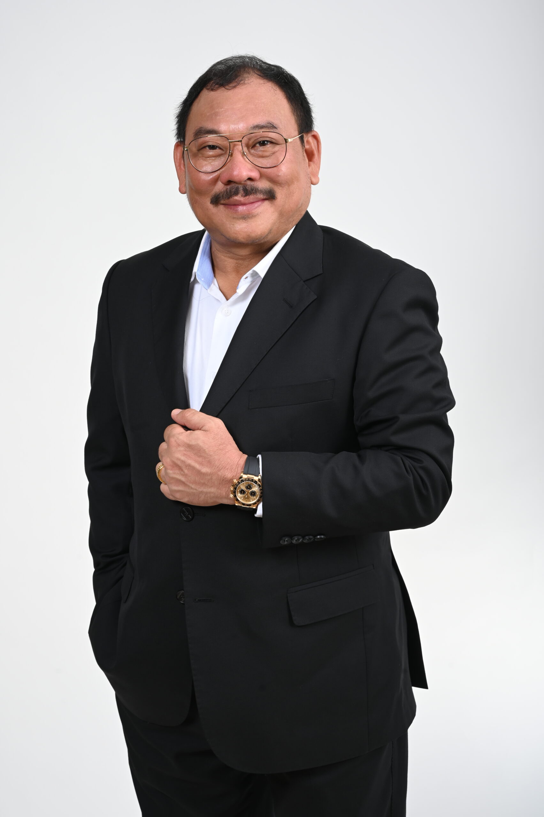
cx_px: 272
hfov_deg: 19.4
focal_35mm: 70
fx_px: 1589
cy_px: 408
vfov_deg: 28.9
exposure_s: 1/200
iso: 100
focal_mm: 70
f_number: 10
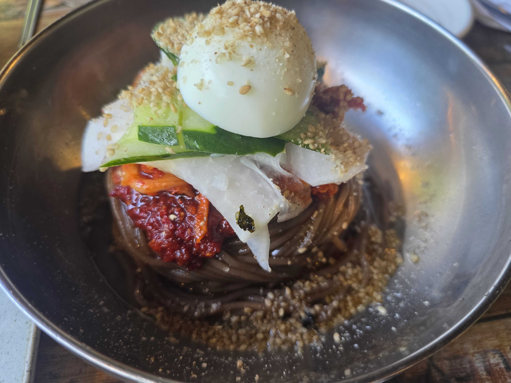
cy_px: 192
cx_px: 256
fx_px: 340
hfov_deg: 73.9
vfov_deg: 58.9
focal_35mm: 23
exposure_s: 1/120
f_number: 1.7
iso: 160
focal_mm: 6.3
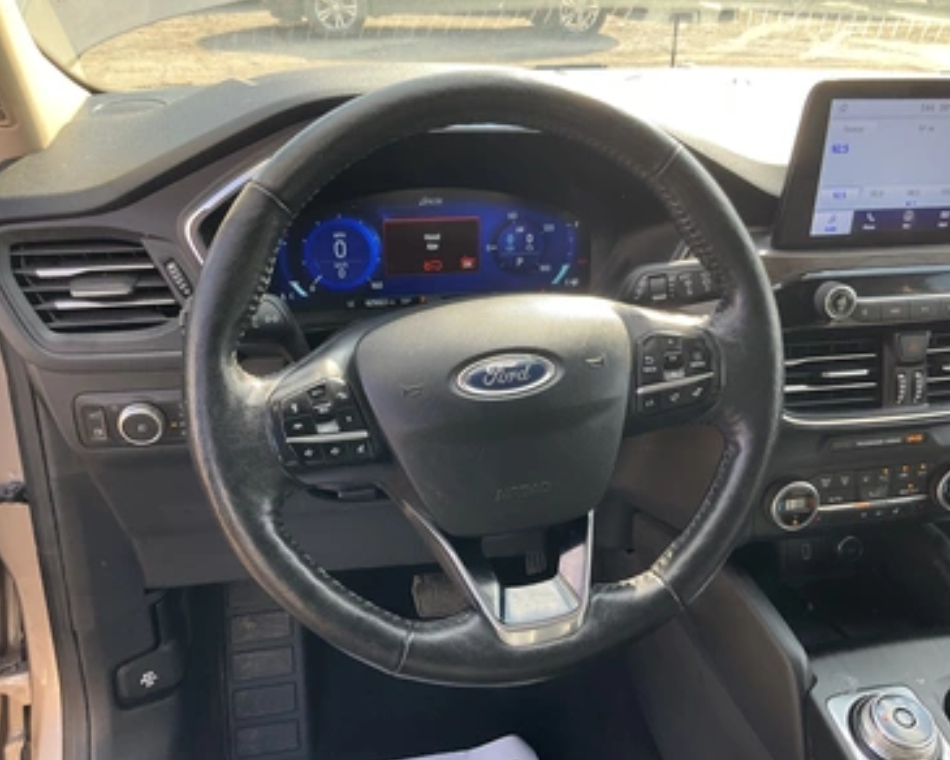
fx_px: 872
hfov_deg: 57.2
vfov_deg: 47.1
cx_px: 466
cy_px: 372
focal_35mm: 31
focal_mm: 3
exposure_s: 1/122
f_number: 1.8
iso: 25
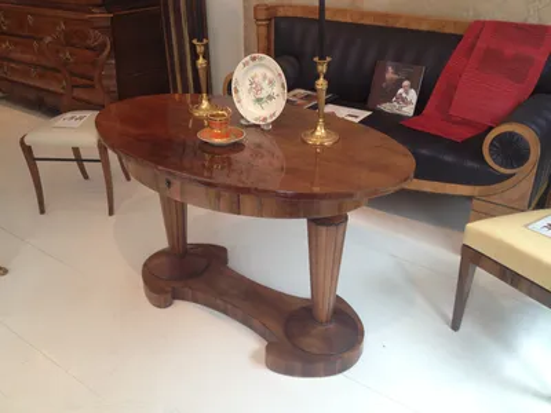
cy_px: 206
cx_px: 276
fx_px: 557
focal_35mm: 35
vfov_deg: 40.7
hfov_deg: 52.6
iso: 50
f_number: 2.4
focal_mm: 4.28
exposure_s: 1/20
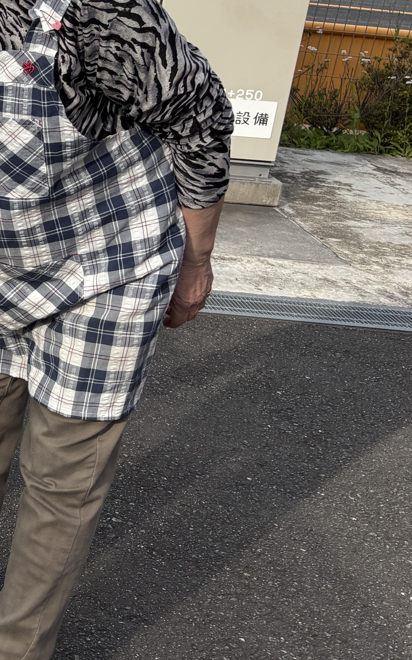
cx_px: -408
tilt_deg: -18.3
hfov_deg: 15.1
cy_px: 231
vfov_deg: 29.2
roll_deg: -4.4
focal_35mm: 70
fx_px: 1257
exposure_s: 1/1139
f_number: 1.6
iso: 50
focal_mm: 5.96
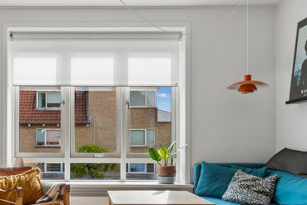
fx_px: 333
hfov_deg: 47.9
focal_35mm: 39
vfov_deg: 33.6
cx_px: 81
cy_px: 151
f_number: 8
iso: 400
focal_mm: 18
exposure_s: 1/100
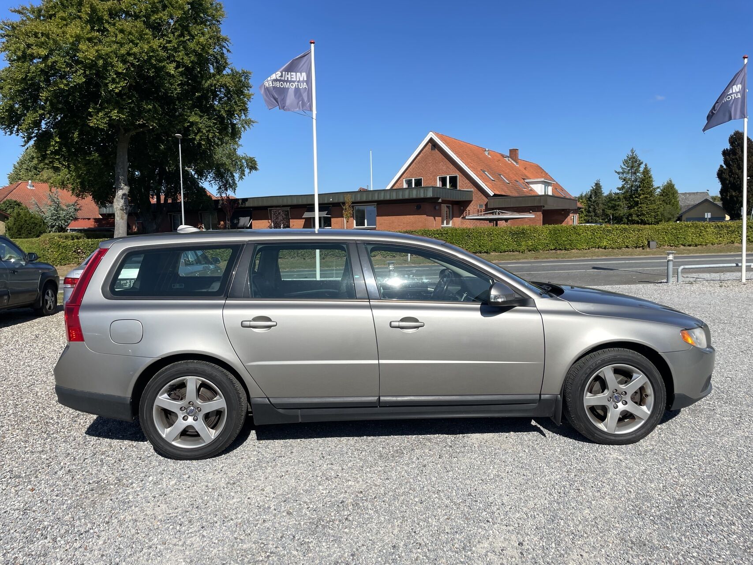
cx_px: 376
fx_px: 566
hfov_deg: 67.3
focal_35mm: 26
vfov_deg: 53.1
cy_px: 282
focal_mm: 4.2
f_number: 1.6
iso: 32
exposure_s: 1/5291
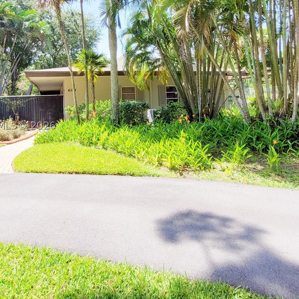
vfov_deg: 80.1
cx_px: 145
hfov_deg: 80.7
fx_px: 176
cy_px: 125
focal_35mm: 18
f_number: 2.2
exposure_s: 1/922
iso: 40
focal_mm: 1.74
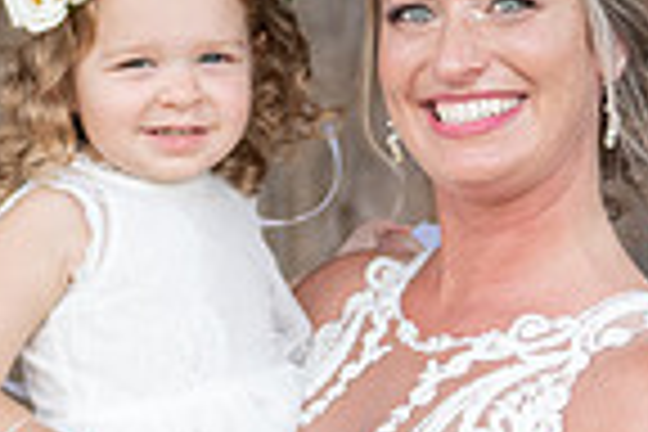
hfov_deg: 4.6
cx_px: 520
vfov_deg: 3.1
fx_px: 8045
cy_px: 410
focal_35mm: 447
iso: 125
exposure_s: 1/250
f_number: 2.8
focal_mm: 99
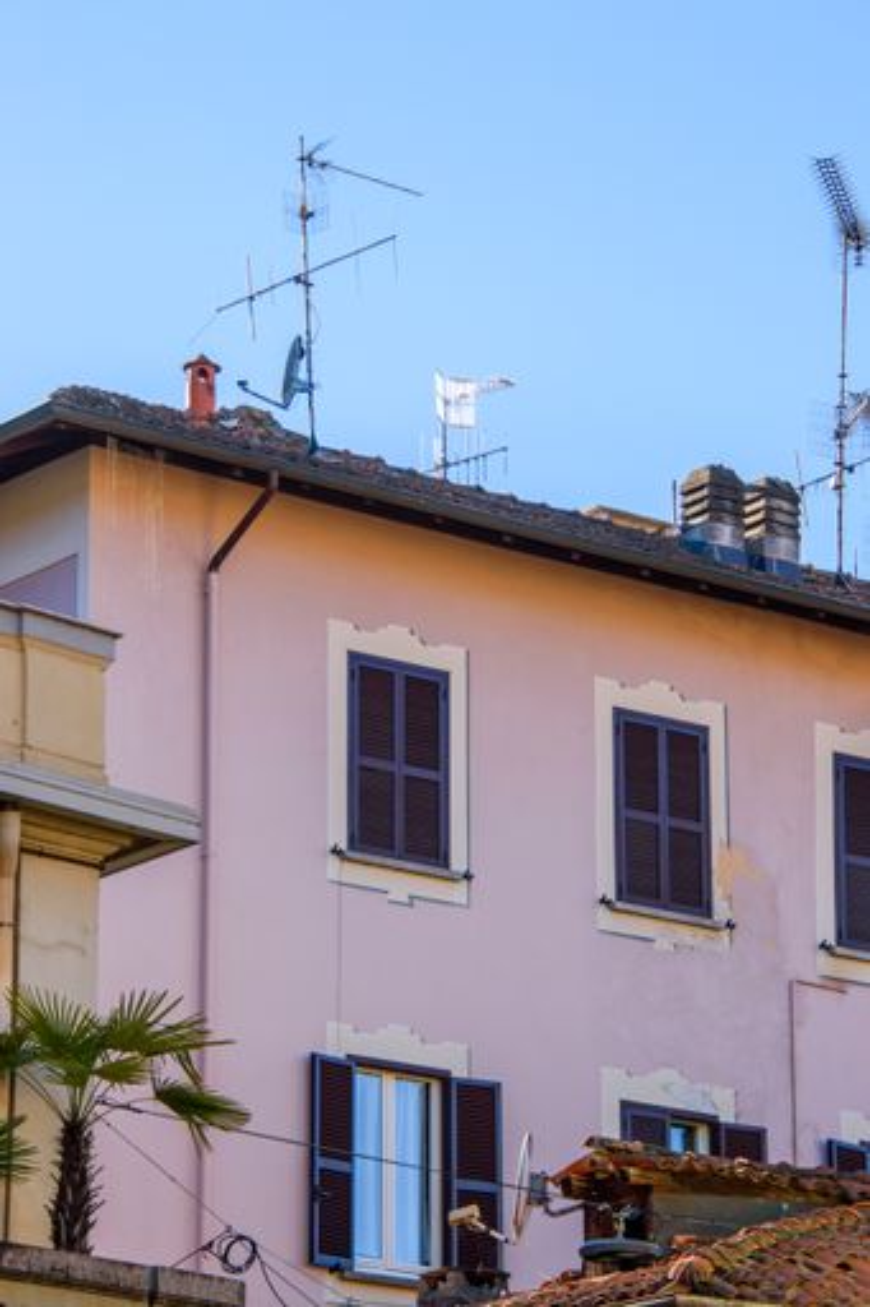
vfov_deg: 14.9
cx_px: 435
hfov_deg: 9.9
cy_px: 654
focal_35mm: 138
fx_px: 5005
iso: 200
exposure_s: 1/320
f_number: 9
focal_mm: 92
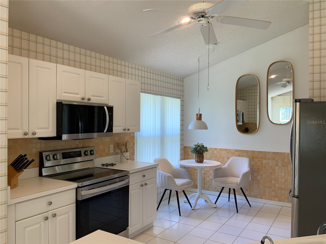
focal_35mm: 29
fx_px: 273
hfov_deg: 61.7
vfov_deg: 48.2
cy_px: 122
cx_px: 163
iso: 50
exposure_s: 1/120
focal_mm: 3
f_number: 1.8
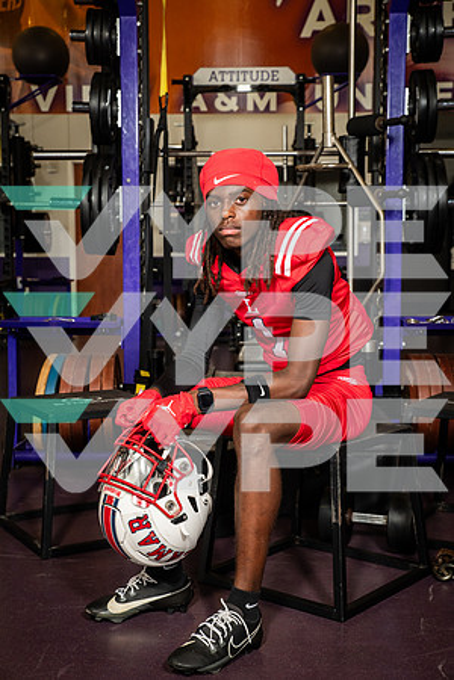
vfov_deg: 38.2
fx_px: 984
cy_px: 340
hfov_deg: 26.0
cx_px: 227
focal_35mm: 52
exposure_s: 1/250
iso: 800
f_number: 7.1
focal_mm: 52
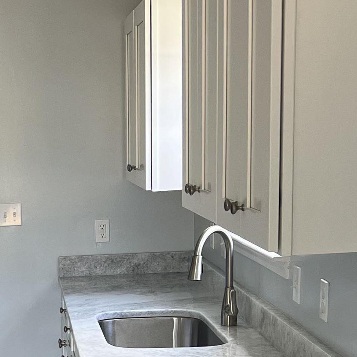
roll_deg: +3.7
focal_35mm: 90
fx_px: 1050
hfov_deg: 17.6
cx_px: -160
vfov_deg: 18.8
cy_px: 358
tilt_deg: -12.8
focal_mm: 5.7
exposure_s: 1/120
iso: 100
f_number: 1.5
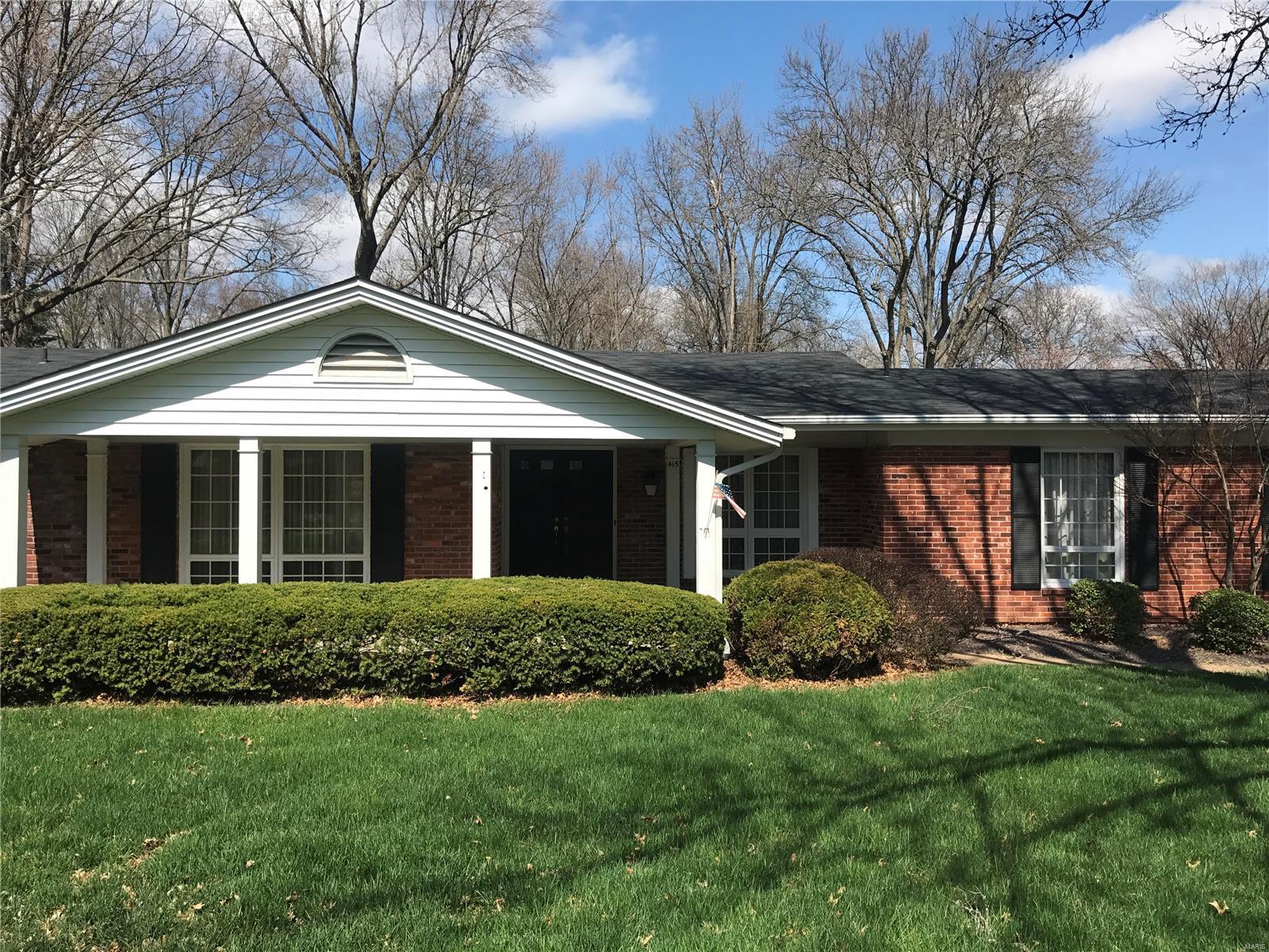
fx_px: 1026
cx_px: 634
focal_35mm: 28
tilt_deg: -0.3
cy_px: 476
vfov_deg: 49.7
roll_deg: +0.0
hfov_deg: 63.4
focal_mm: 3.99
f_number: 1.8
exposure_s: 1/2083
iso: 20
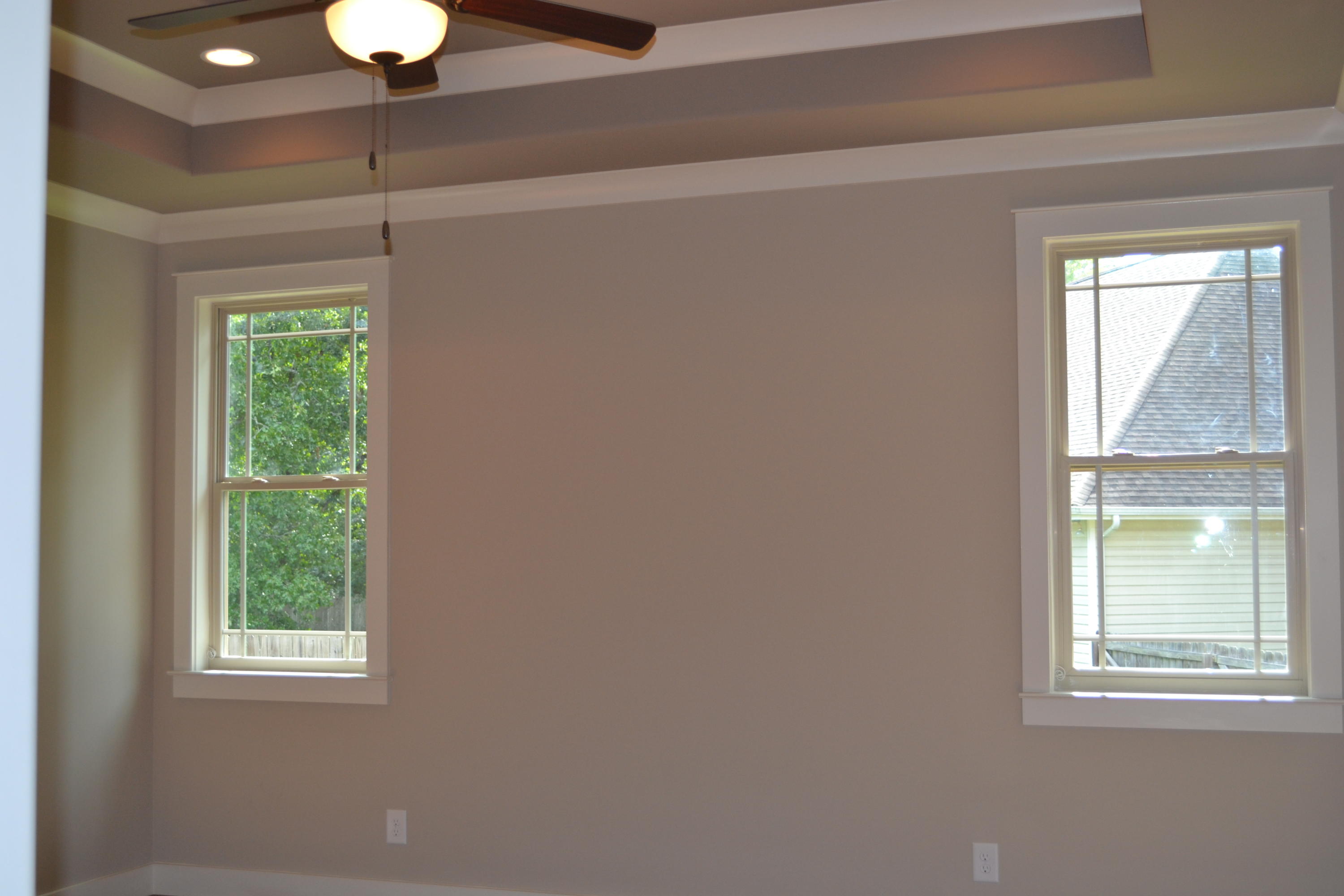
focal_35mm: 39
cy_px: 448
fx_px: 1456
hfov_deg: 49.6
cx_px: 672
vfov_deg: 34.2
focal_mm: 26
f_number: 4.2
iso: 360
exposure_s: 1/125
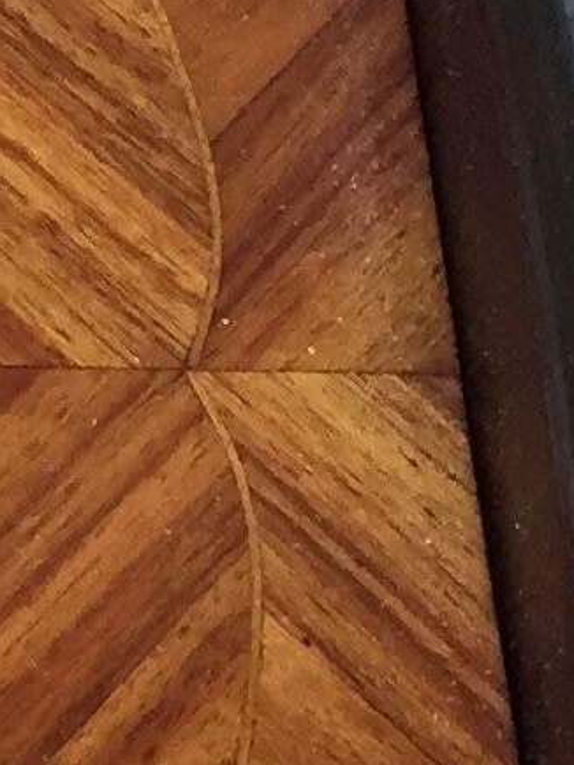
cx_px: -1284
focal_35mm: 218
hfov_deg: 6.2
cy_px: 698
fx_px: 4815
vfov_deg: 9.0
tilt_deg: -67.1
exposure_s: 1/30
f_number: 2.2
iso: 40
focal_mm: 4.15
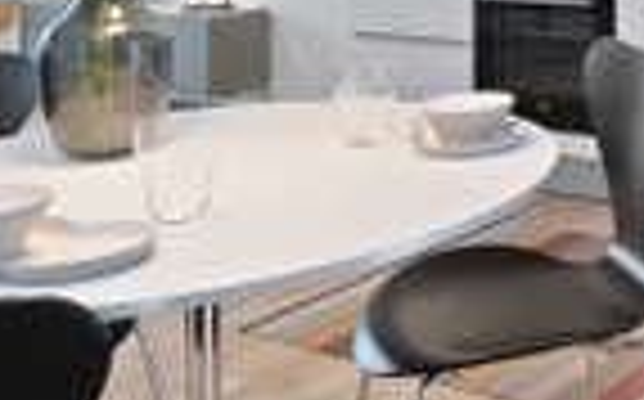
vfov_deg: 20.6
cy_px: -85
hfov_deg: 27.9
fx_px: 1026
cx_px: 869
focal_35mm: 58
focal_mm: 13
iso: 200
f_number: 8
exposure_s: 1/8
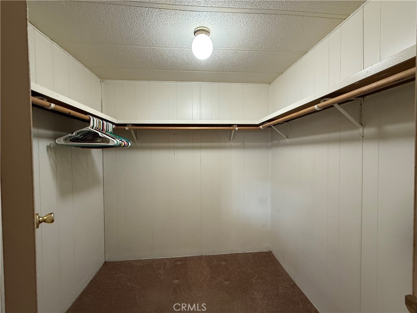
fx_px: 169
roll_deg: +0.7
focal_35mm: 14
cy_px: 156
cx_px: 208
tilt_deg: -0.9
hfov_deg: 102.1
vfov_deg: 85.7
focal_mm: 2.22
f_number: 2.2
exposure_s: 1/60
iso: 250
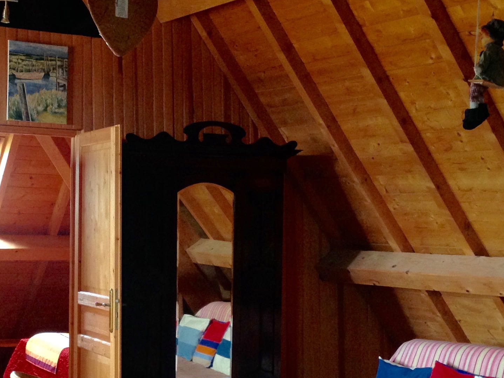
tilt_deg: -3.3
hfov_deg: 25.7
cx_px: 129
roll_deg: -1.7
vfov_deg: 19.5
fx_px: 1092
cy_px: 294
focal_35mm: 75
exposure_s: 1/20
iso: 160
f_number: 2.4
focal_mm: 4.12
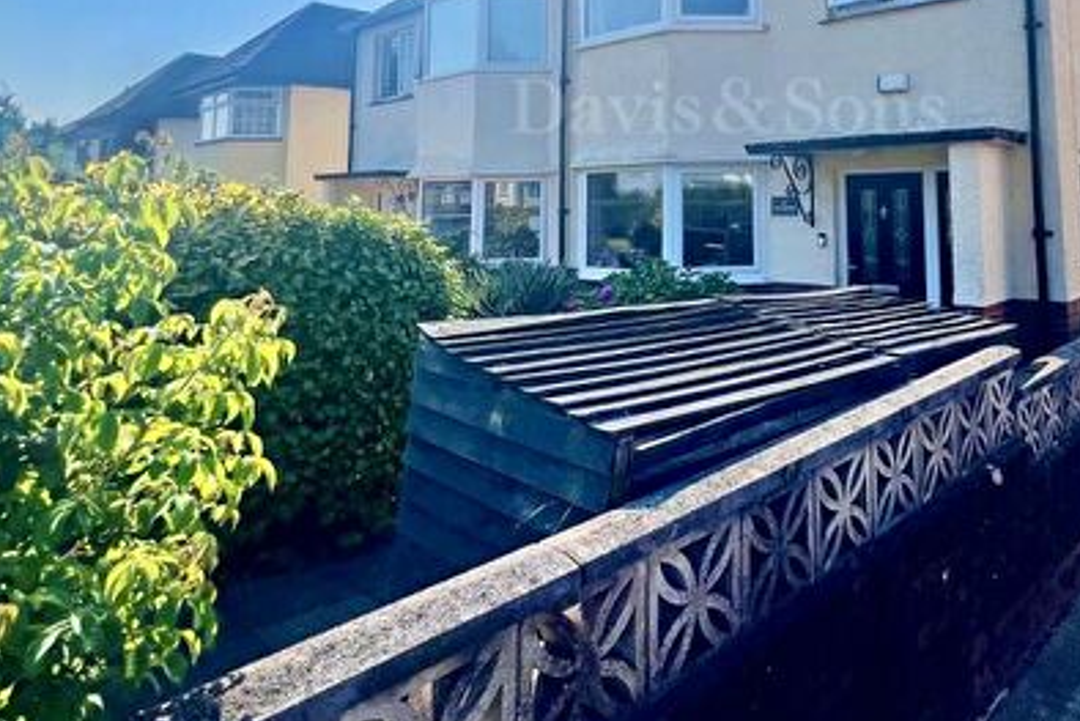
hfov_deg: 71.1
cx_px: 737
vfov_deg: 49.1
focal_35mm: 24
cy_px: 114
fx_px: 720
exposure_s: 1/1429
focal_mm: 1.57
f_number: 1.8
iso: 32
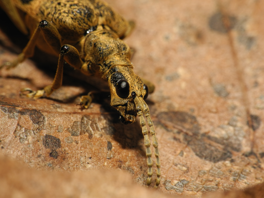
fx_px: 1525
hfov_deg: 9.9
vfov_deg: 7.4
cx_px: 132
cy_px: 99
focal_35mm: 200
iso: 100
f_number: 8
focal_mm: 42.6
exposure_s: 1/320
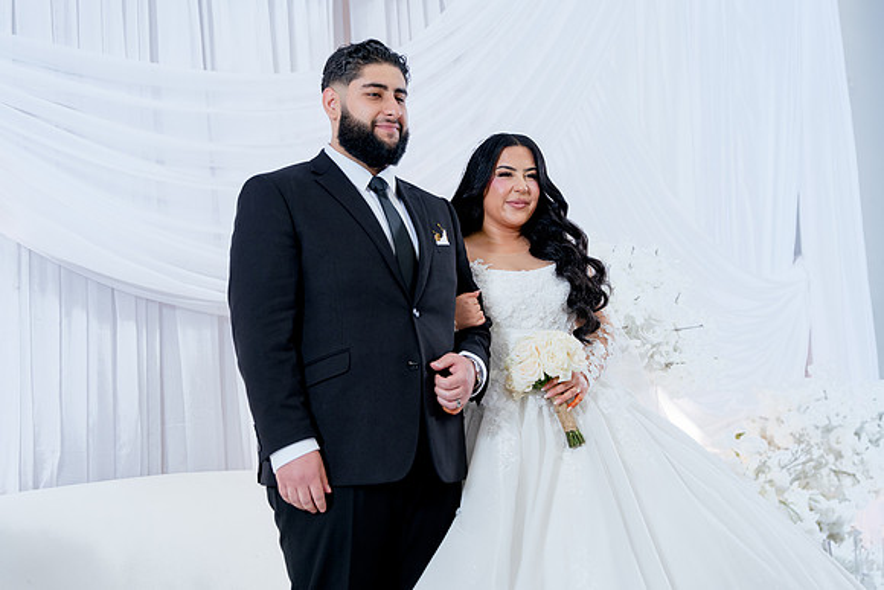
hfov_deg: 33.9
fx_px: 1449
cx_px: 442
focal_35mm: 59
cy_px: 295
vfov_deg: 23.0
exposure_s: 1/160
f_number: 2.8
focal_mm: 59
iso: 800
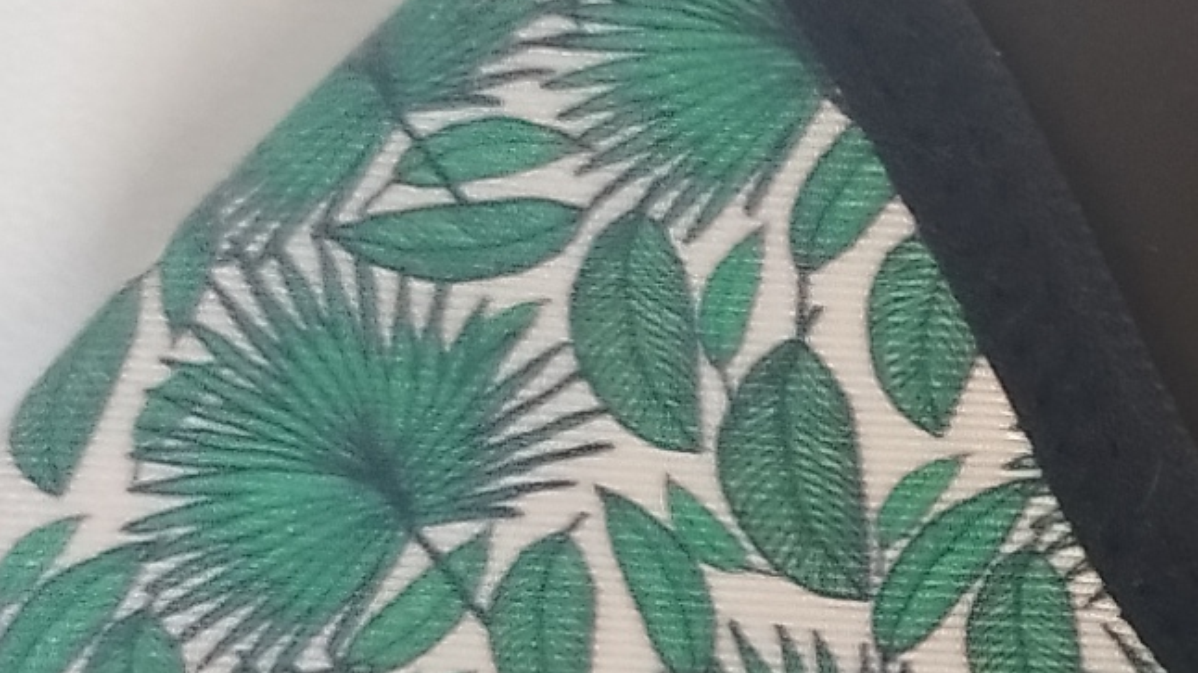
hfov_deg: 11.9
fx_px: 5145
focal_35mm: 162
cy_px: 747
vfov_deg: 7.4
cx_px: 2364
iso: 530
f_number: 1.89
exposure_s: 1/50
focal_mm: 5.89
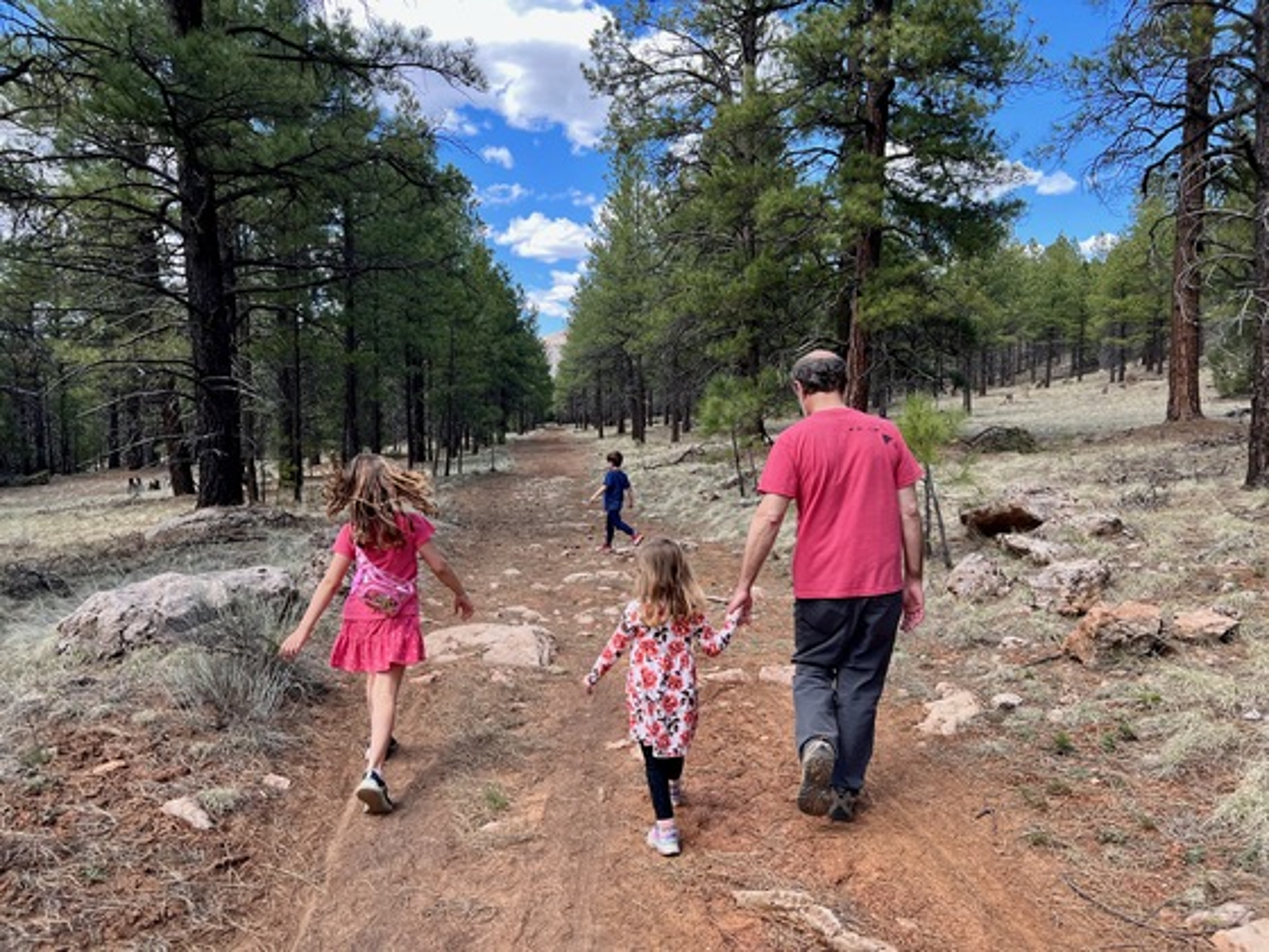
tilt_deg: -2.7
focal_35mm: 26
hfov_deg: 67.3
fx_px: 953
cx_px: 634
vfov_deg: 53.1
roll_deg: -2.8
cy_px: 476
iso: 50
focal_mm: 5.7
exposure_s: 1/632
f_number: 1.5
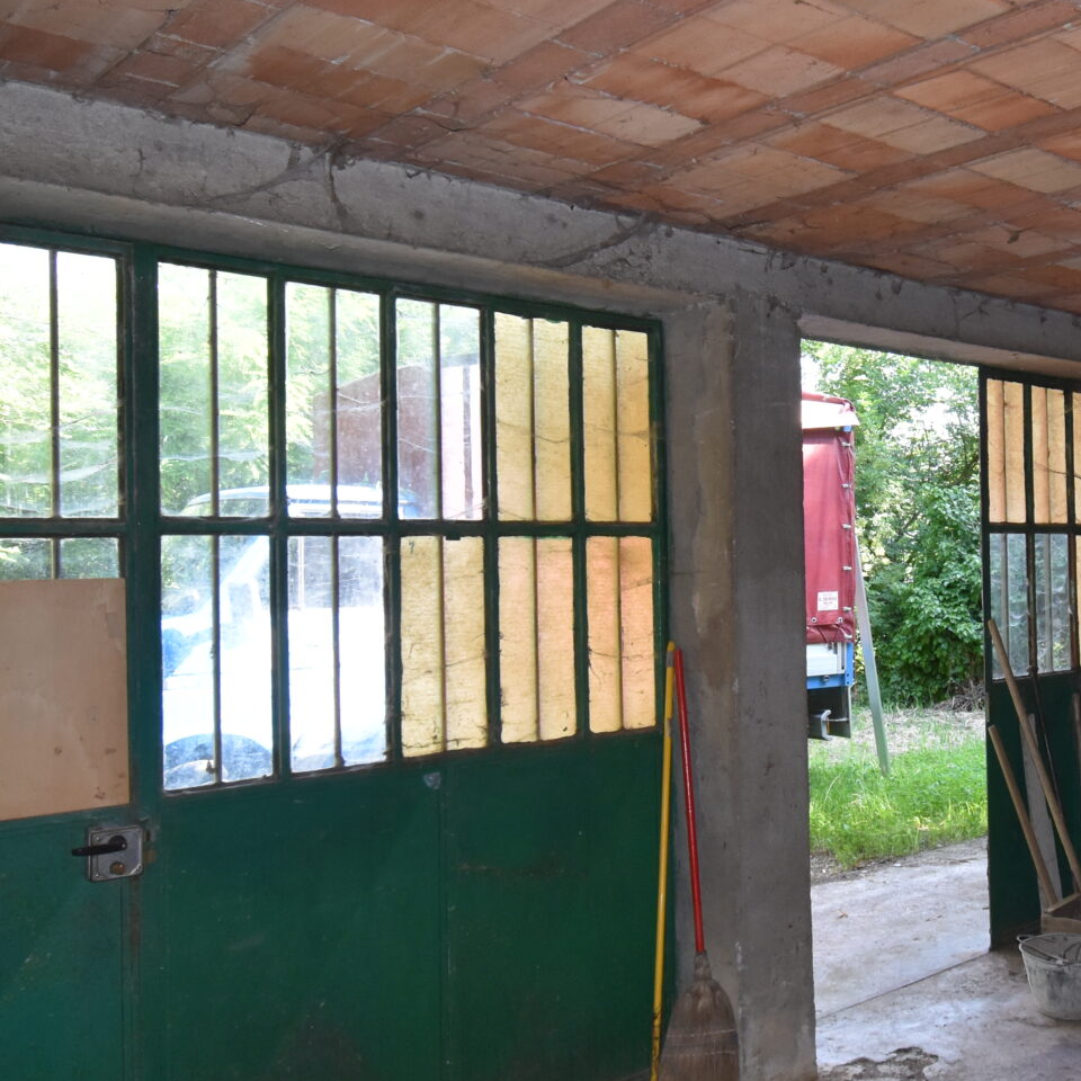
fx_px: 1201
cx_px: 883
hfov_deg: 45.7
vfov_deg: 48.4
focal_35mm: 34
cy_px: 549
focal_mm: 10
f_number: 5.6
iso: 800
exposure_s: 1/125
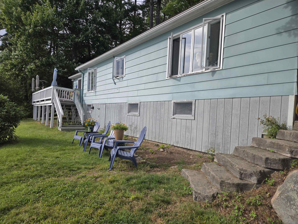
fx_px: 198
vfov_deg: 58.9
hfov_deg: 73.9
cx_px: 149
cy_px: 112
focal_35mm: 23
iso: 25
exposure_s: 1/1632
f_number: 1.8
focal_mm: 5.4
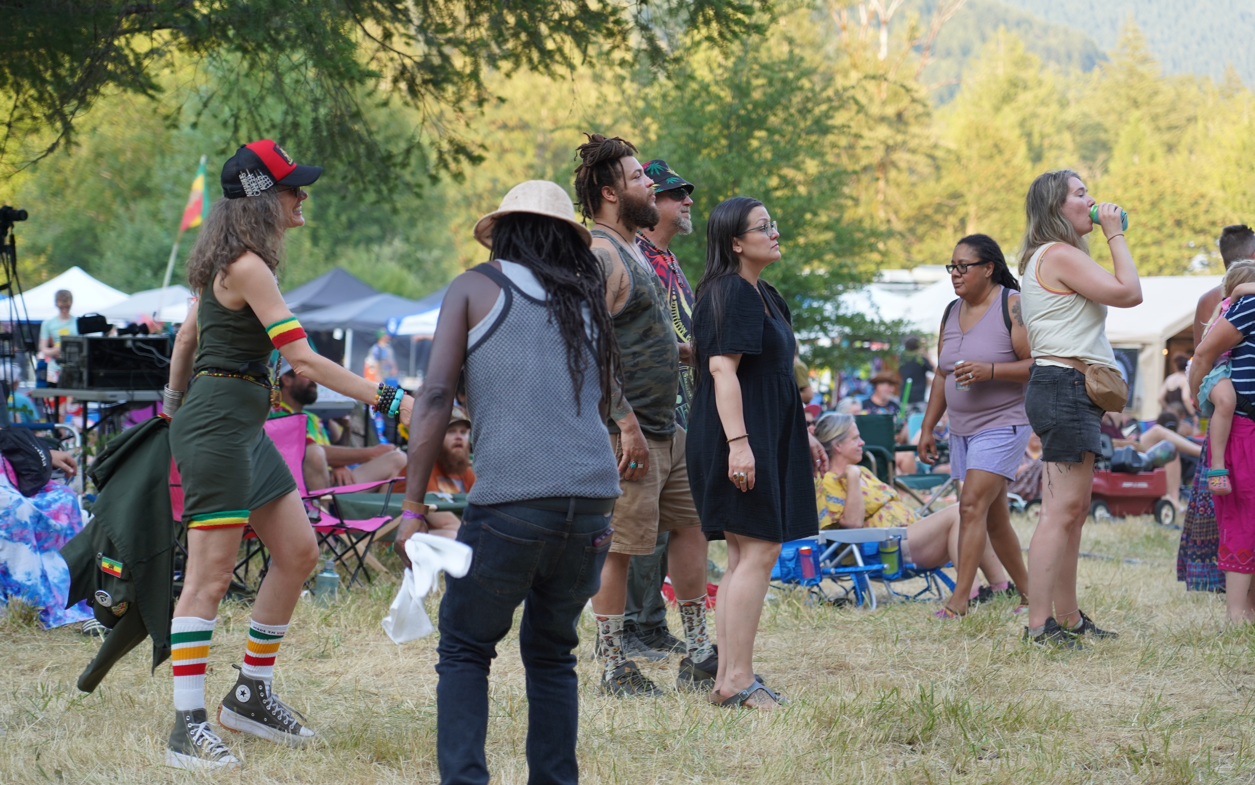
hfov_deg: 19.3
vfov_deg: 12.1
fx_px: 3694
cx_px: 625
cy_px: 409
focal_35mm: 108
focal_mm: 105
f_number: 4
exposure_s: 1/160
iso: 320
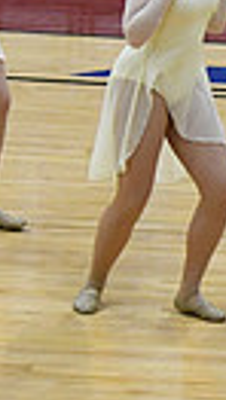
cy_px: 237
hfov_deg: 2.5
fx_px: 5172
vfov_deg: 4.4
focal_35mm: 487
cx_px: 712
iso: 5000
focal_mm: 70
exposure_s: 1/500
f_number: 4
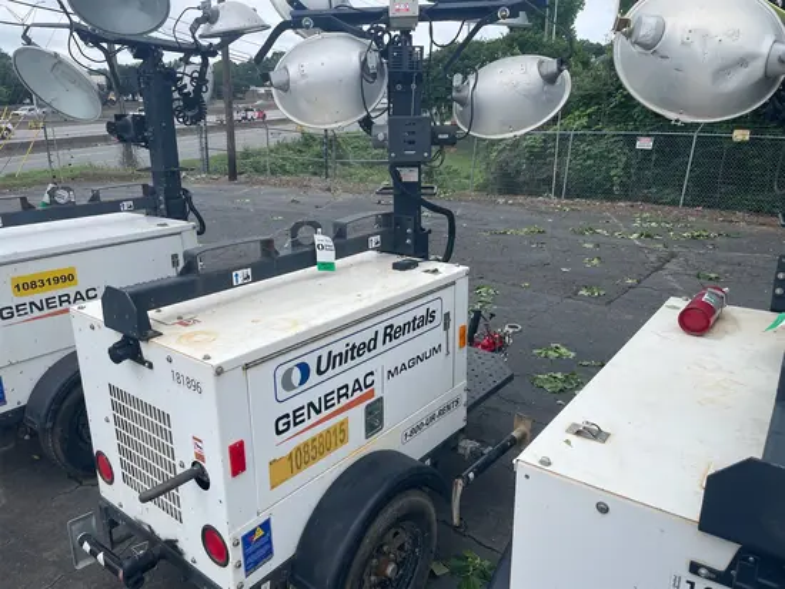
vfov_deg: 53.1
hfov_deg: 67.3
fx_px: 590
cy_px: 294
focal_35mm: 26
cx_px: 392
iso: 32
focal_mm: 4.2
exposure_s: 1/812
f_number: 1.6
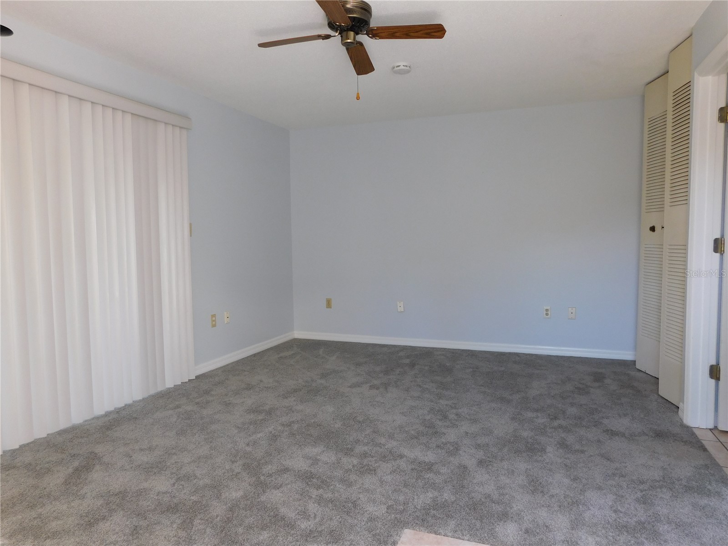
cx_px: 364
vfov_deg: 58.9
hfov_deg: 73.9
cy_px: 273
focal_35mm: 23
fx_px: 484
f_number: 3
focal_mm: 4
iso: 125
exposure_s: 1/50
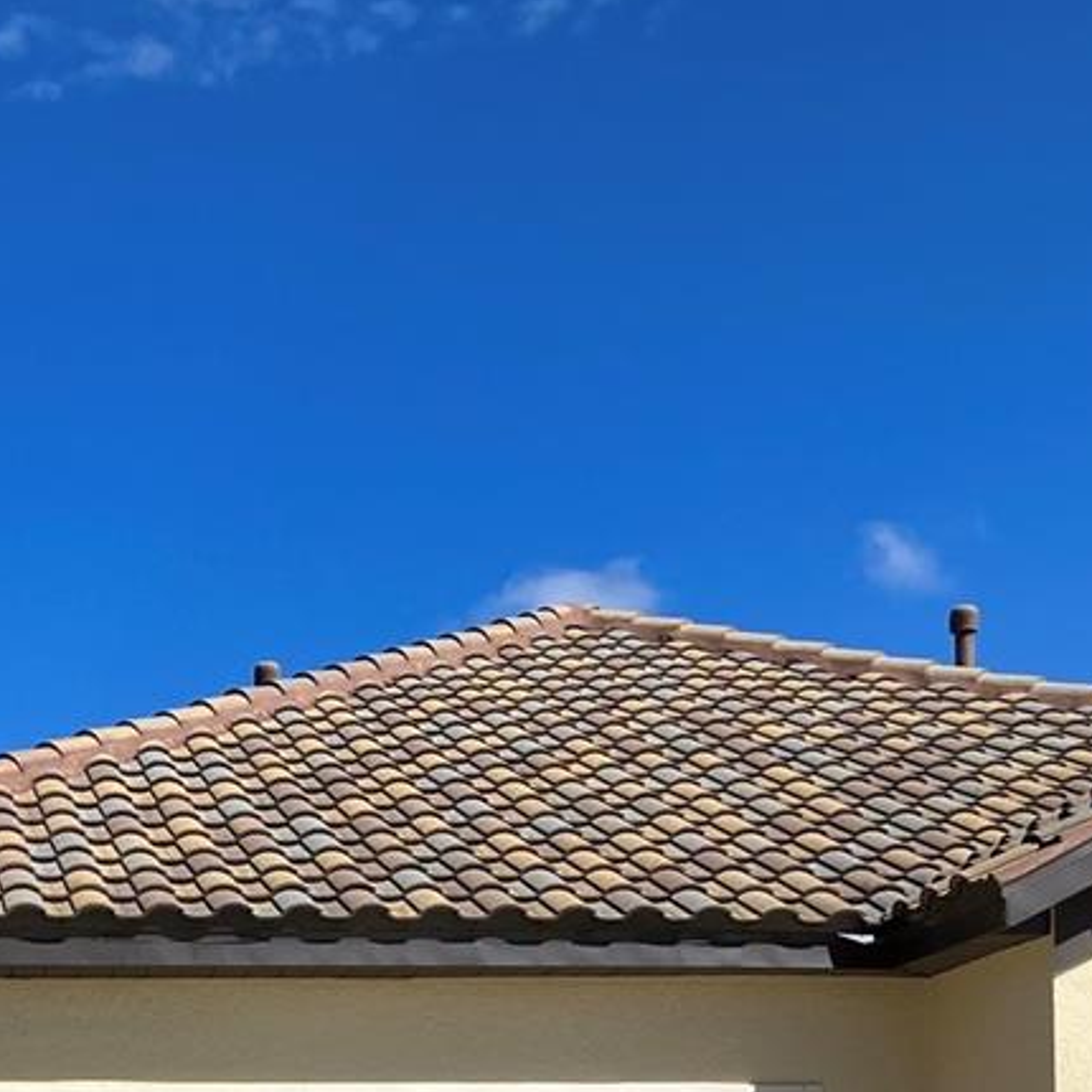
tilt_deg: +1.8
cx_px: 36
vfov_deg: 22.8
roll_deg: -0.2
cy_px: 1341
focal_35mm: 69
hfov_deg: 24.0
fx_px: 2463
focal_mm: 3.99
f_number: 1.8
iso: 32
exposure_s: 1/3472
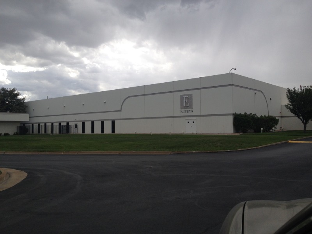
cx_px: 156
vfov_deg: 40.7
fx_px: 315
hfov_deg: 52.6
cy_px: 117
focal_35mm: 35
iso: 50
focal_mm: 4.28
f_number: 2.4
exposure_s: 1/1200
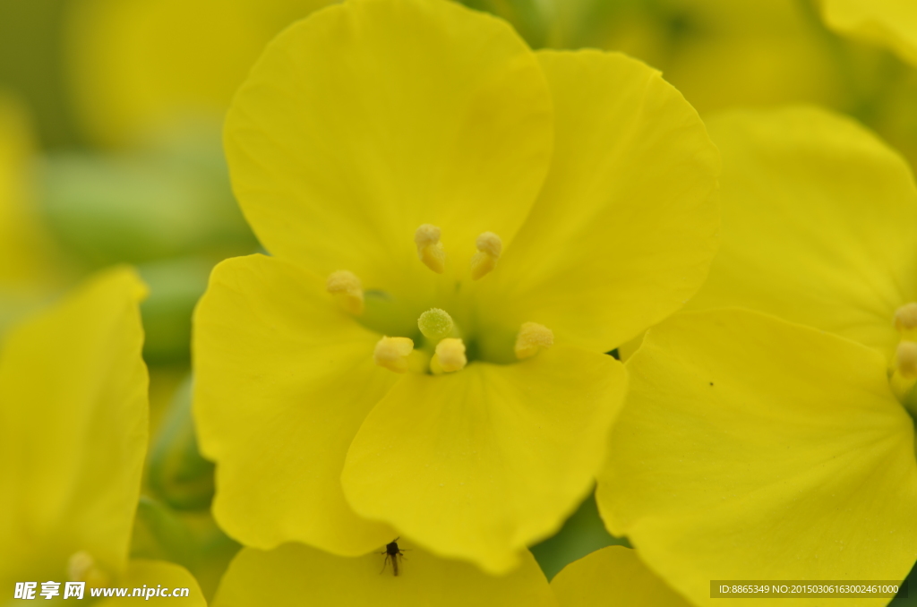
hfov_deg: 16.1
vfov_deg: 10.7
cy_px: 304
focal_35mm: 128
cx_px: 458
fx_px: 3241
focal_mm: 85
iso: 100
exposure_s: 1/125
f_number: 10
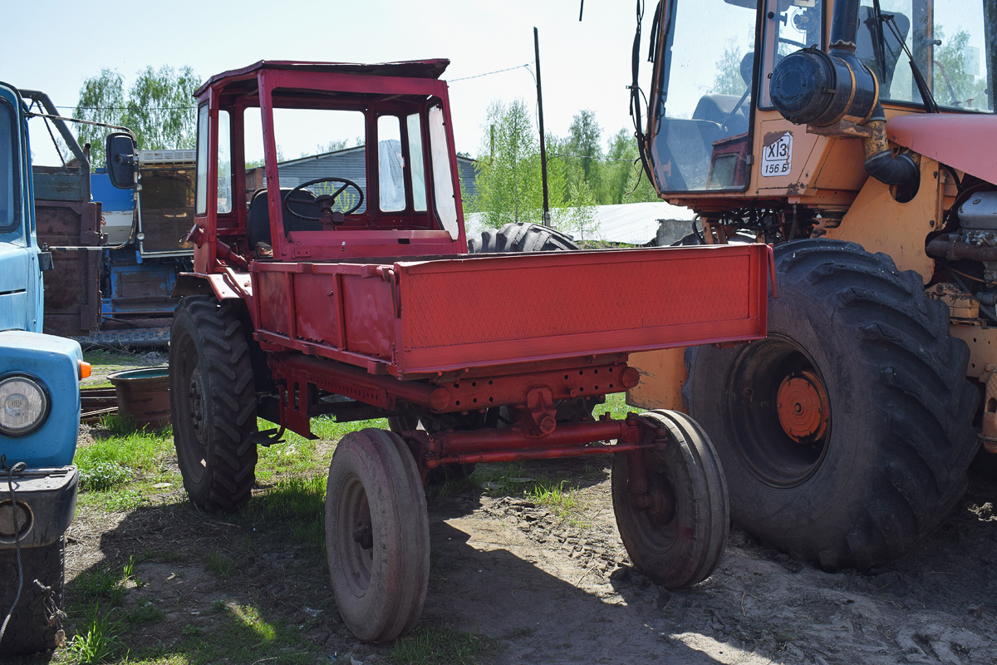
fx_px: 997
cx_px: 498
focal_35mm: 36
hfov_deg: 53.1
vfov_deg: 36.9
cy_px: 332
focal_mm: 24
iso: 200
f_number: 6.3
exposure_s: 1/500
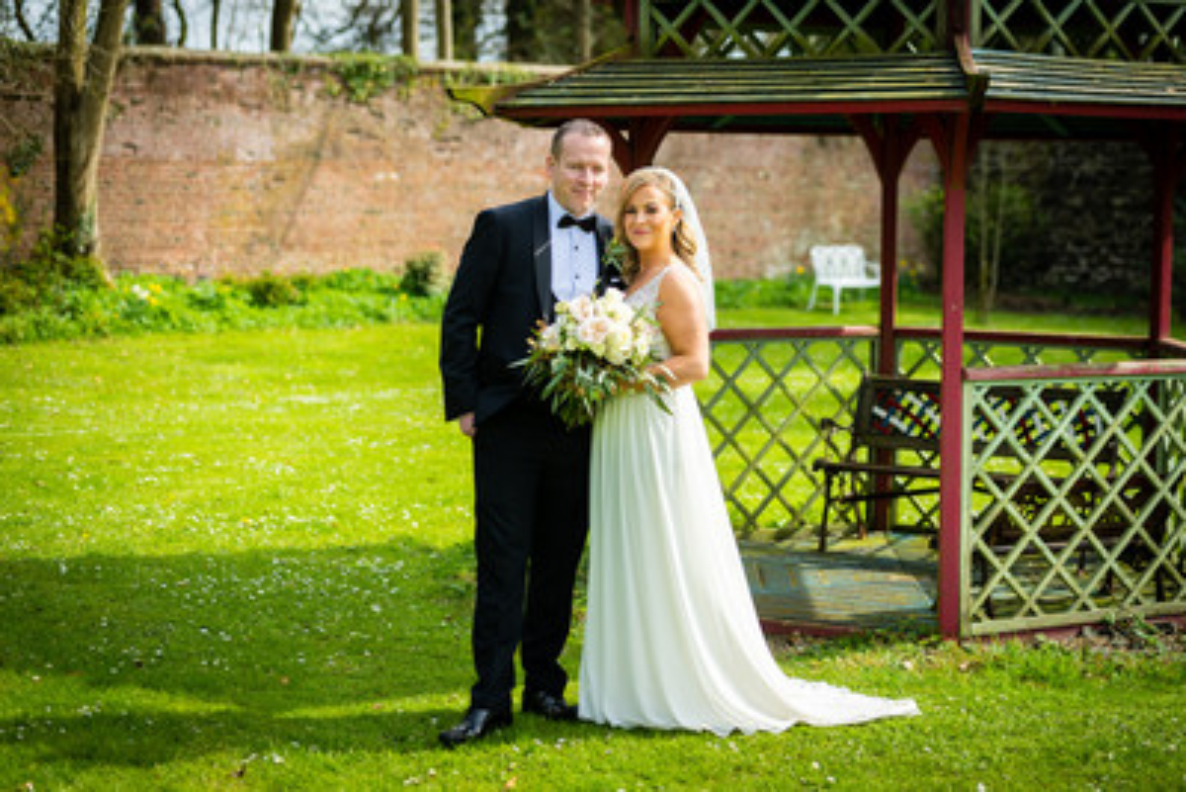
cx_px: 593
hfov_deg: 28.8
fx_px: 2307
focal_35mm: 70
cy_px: 396
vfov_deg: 19.5
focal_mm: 70
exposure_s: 1/1000
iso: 160
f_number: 2.8
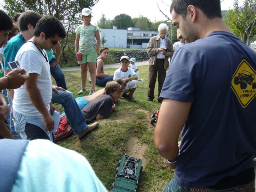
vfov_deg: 40.7
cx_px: 128
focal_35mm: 35
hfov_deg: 52.6
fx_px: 259
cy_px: 96
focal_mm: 5.8
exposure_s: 1/200
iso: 100
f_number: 5.6
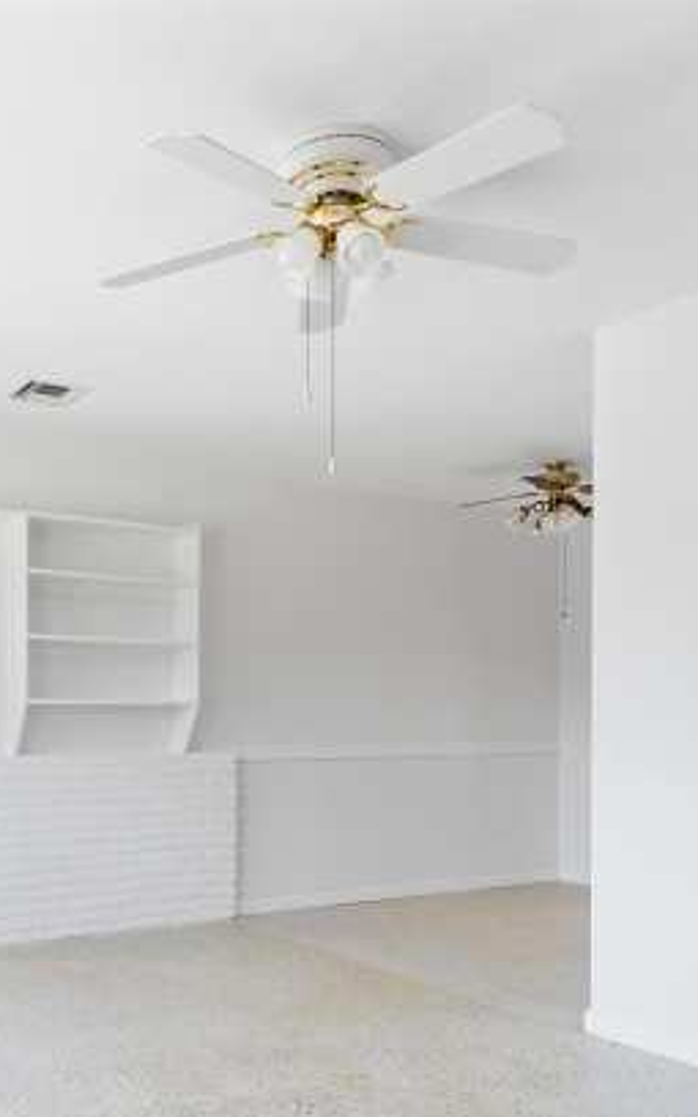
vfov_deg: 57.1
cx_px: 161
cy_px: 727
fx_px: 1004
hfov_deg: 37.2
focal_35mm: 33
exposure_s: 1/15
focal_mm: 16.5
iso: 400
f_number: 9
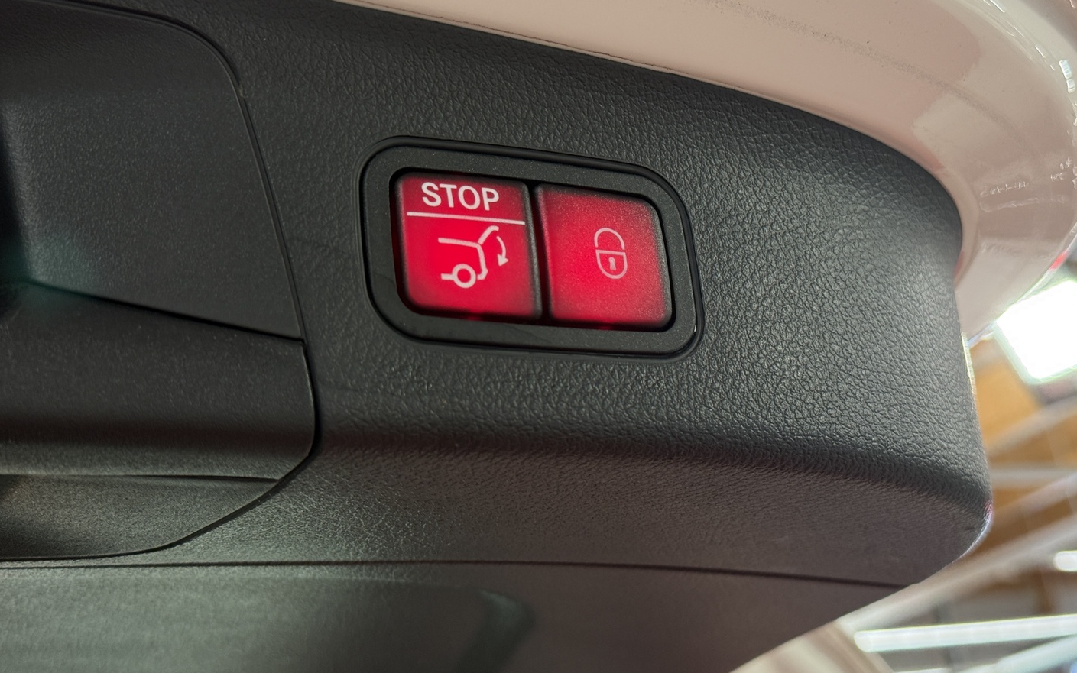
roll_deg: +9.8
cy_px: 290
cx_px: 547
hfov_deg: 38.9
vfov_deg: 24.9
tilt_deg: +22.1
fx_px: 1526
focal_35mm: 52
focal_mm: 6.76
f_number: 1.78
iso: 100
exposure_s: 1/69
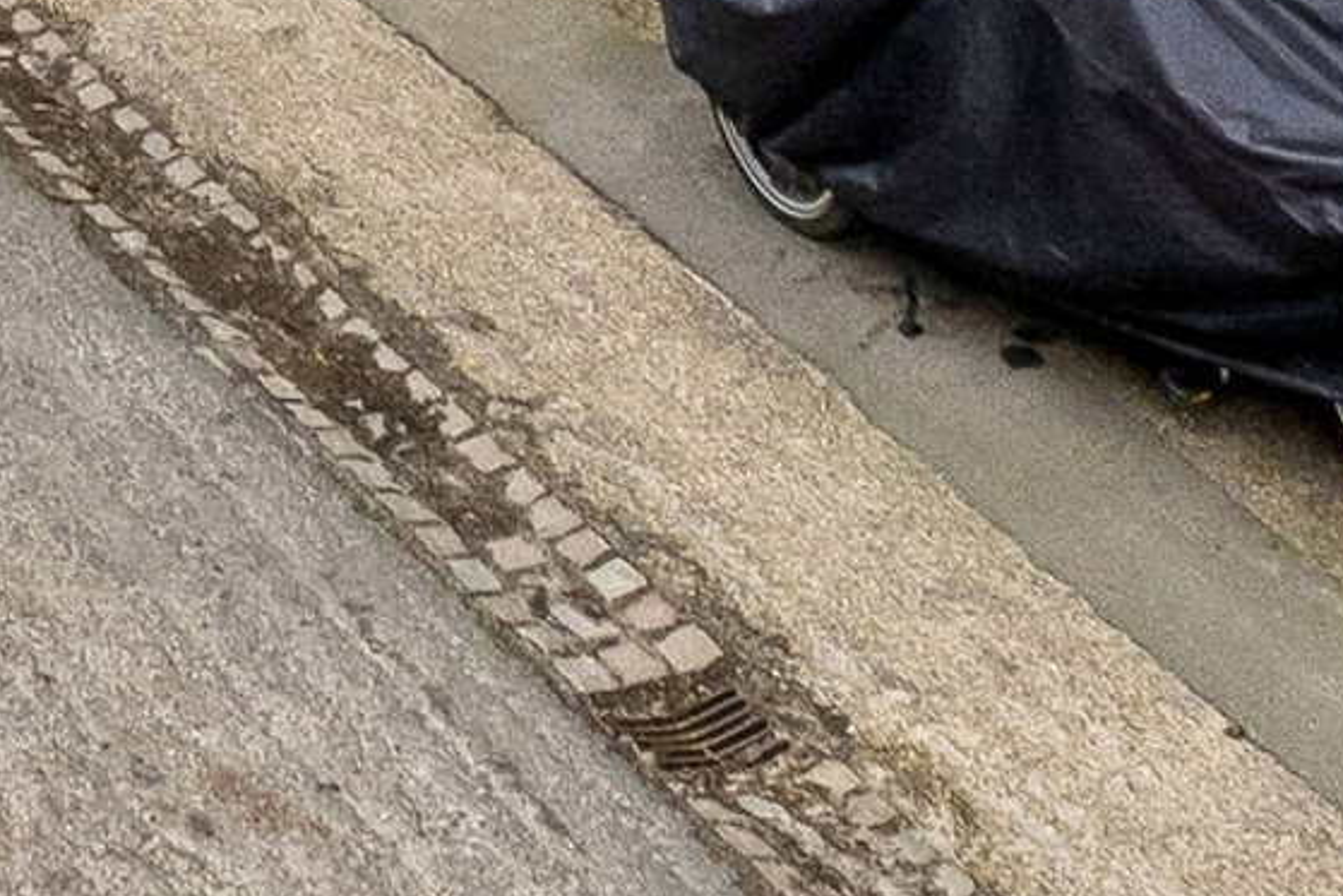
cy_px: -2073
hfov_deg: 12.3
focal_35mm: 160
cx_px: -584
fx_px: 5960
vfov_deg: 7.3
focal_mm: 15.5
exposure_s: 1/250
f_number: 8
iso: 400
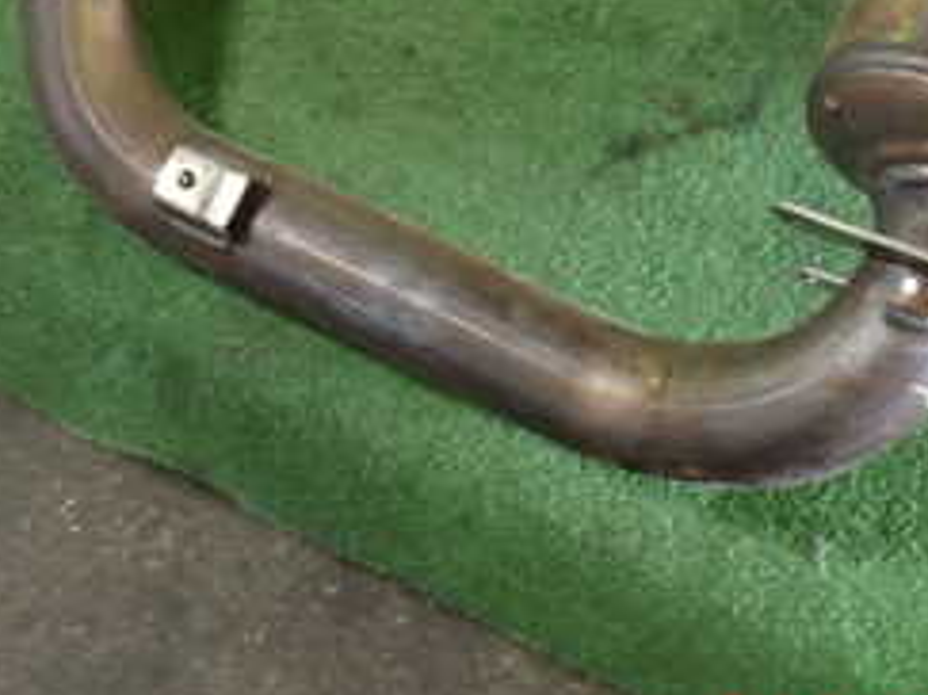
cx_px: 443
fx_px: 1983
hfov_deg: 26.3
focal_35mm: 74
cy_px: -76
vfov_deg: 19.1
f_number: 2.3
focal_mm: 5.4
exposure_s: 1/30
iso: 250
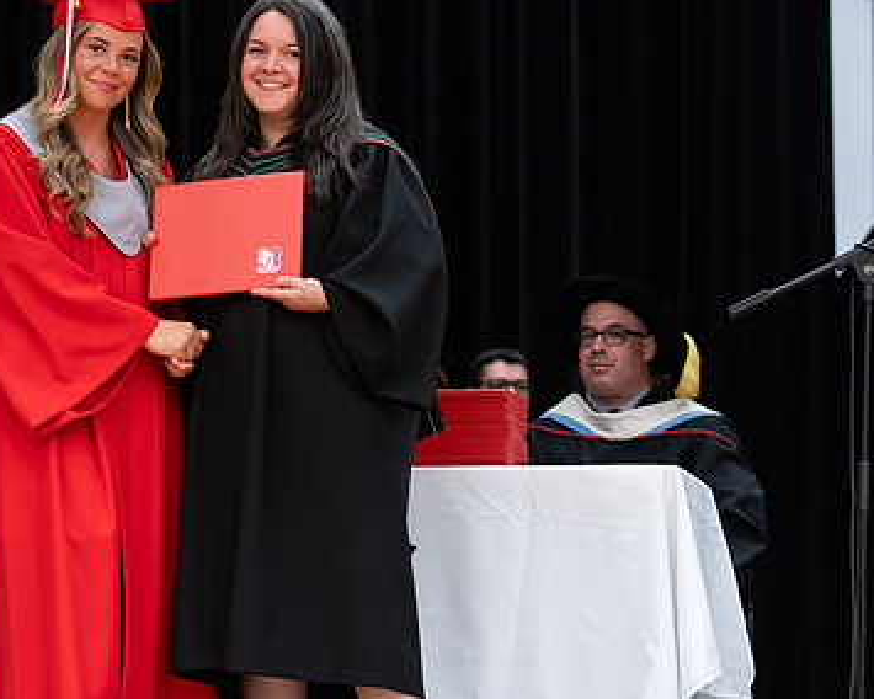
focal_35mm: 187
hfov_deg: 10.3
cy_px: 477
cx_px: 209
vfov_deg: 8.3
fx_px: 4837
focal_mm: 85
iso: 1000
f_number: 2.8
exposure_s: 1/200
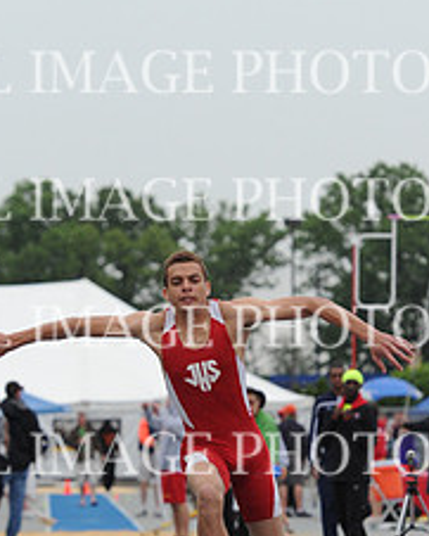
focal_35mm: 349
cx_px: 216
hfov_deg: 4.4
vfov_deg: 5.5
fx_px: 5535
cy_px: 389
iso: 1600
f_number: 5
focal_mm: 145
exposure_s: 1/2000
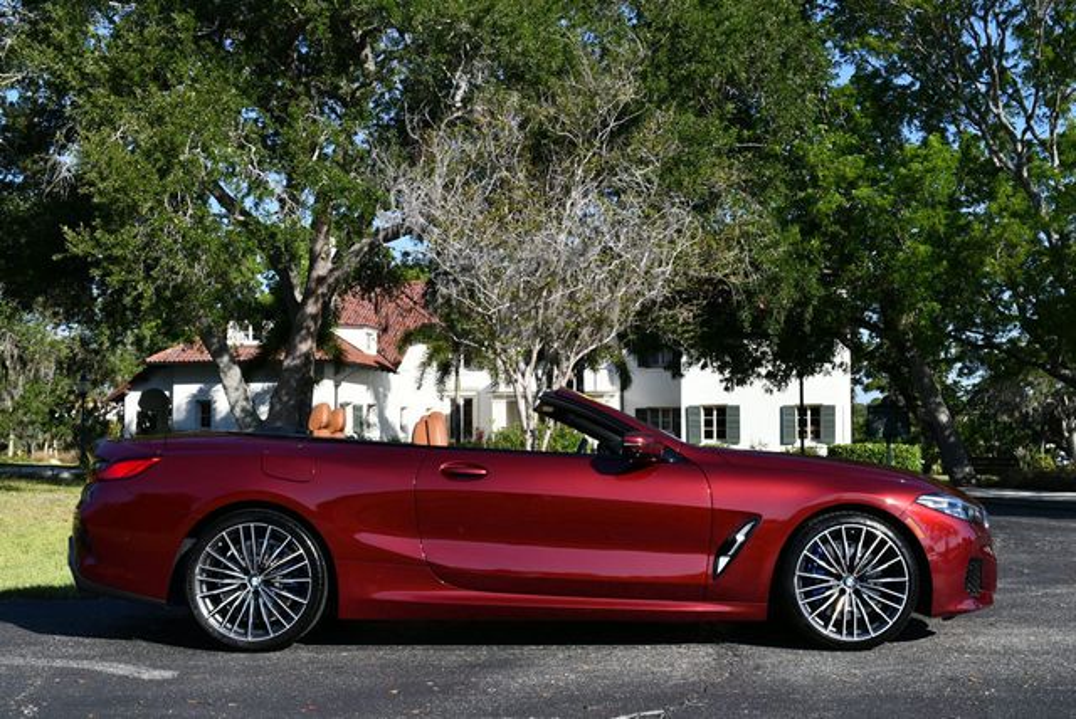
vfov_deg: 30.6
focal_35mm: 44
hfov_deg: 44.5
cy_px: 360
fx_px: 1316
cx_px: 538
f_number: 8
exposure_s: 1/250
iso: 100
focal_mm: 22
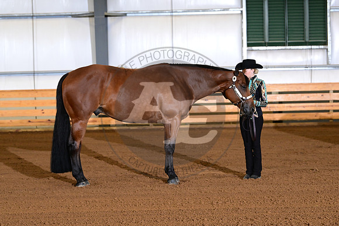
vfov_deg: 12.5
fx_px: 1036
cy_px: 113
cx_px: 170
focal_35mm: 110
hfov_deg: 18.6
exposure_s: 1/200
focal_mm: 110
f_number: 5.6
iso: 2500
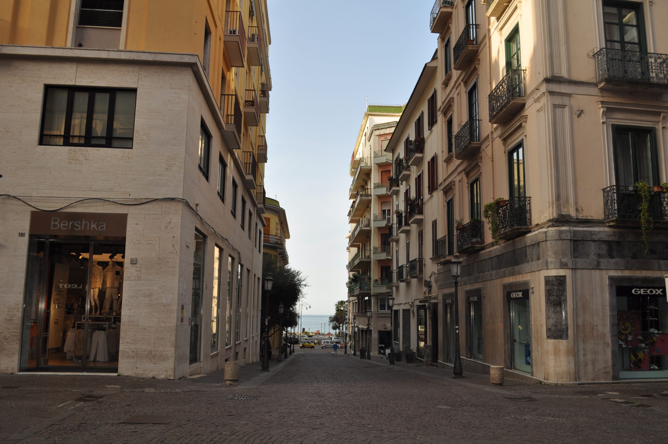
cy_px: 222
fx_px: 556
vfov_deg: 43.5
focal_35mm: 30
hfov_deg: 62.0
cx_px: 334
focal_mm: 20
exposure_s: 1/200
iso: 200
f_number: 8
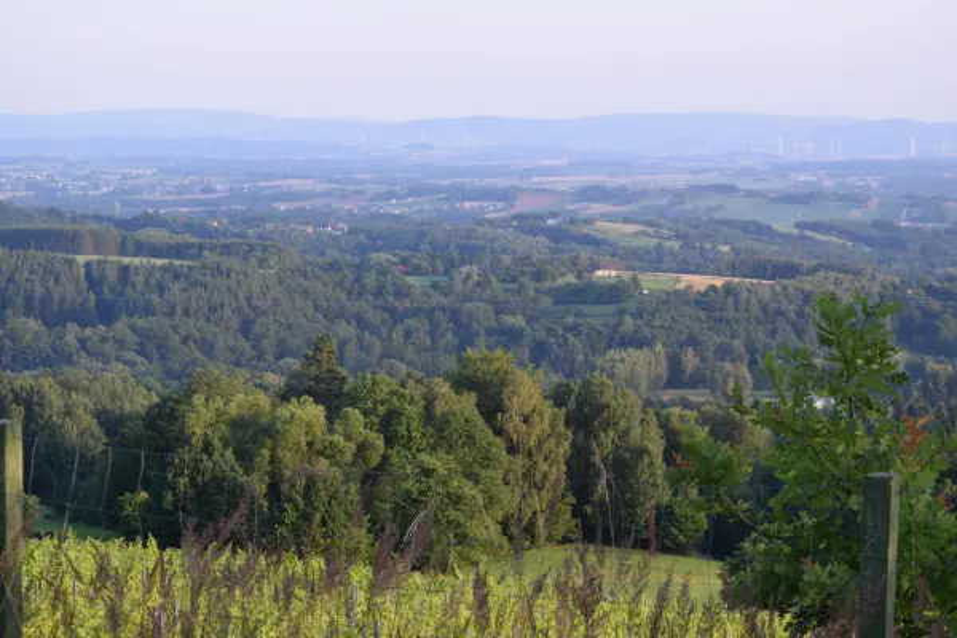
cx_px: 478
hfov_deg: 24.6
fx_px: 2193
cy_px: 319
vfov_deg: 16.6
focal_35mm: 82
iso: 400
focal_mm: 55
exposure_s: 1/200
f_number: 7.1
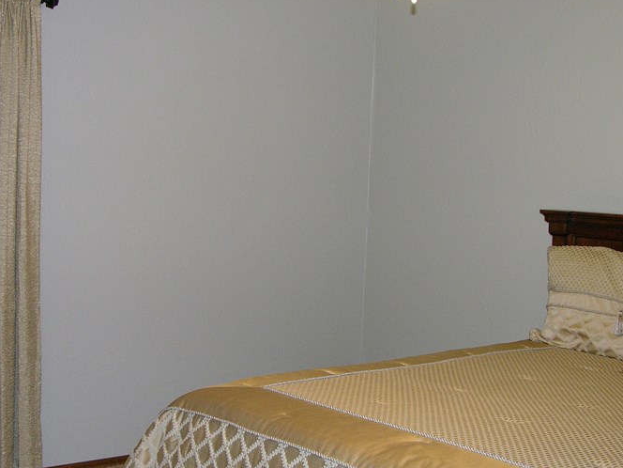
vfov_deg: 27.0
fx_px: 972
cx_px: 284
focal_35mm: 54
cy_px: 250
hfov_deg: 35.5
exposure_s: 1/60.1
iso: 200
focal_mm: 8.9
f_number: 2.8
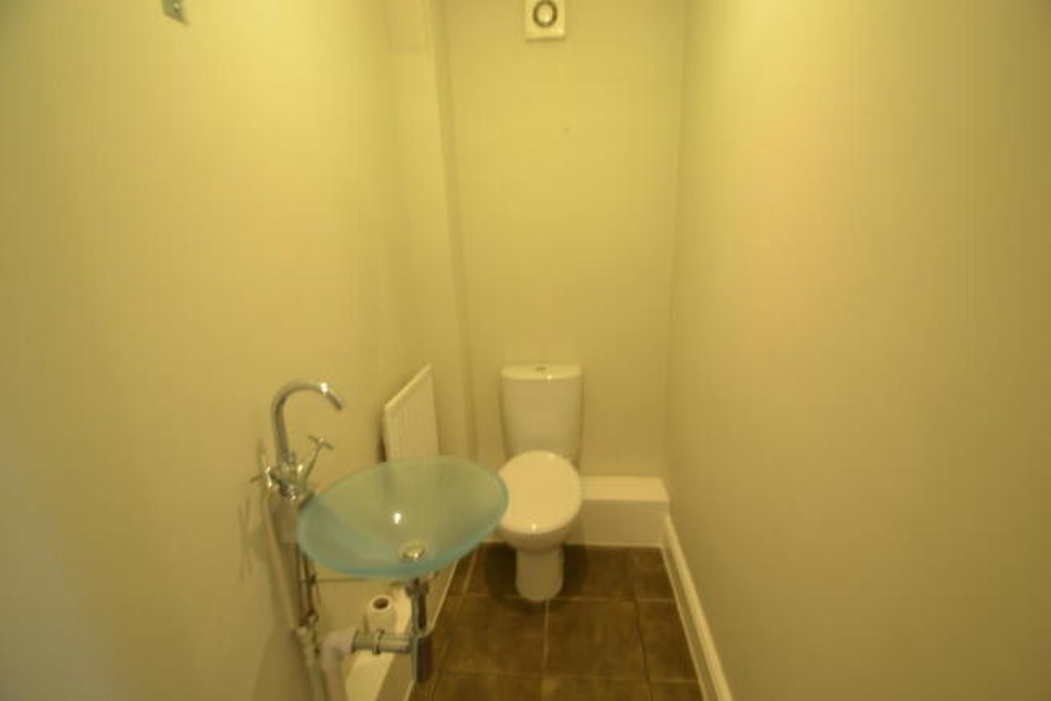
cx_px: 526
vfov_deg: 77.4
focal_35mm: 15
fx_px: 438
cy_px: 350
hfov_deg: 100.4
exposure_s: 1/3
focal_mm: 10
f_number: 4.5
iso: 100
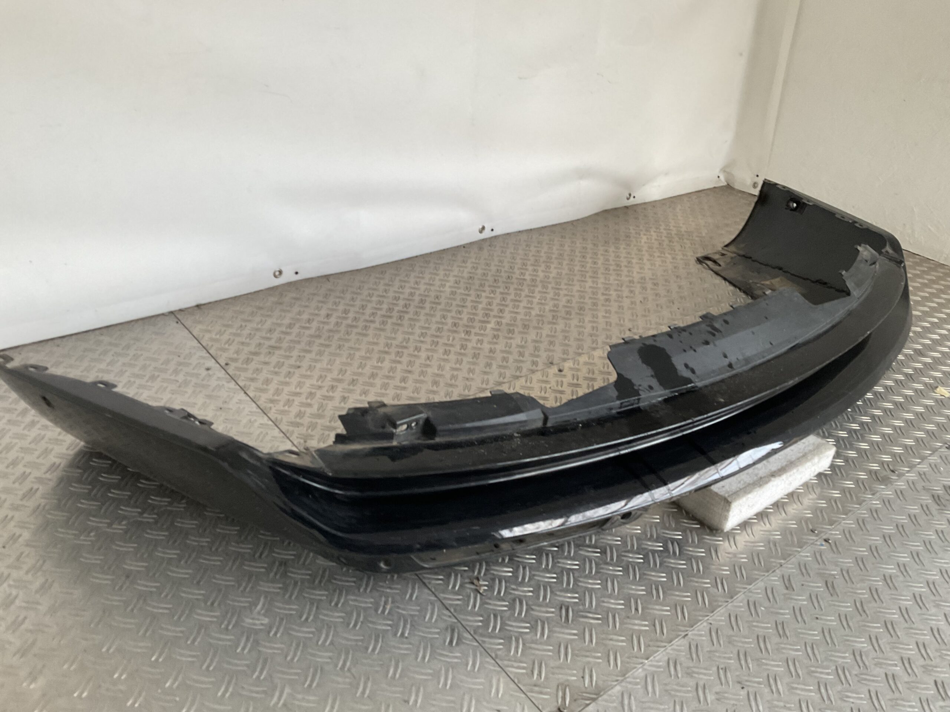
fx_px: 796
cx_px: 475
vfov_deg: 48.2
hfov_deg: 61.7
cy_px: 356
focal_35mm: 29
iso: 80
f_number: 1.8
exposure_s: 1/60
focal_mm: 3
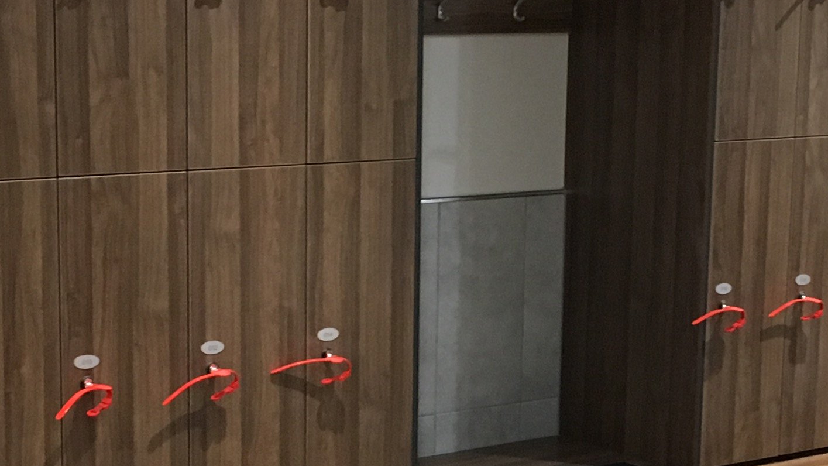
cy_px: 301
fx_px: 1976
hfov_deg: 23.6
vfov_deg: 13.4
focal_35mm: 90
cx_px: 524
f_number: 2.2
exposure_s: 1/33
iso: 200
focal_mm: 4.15
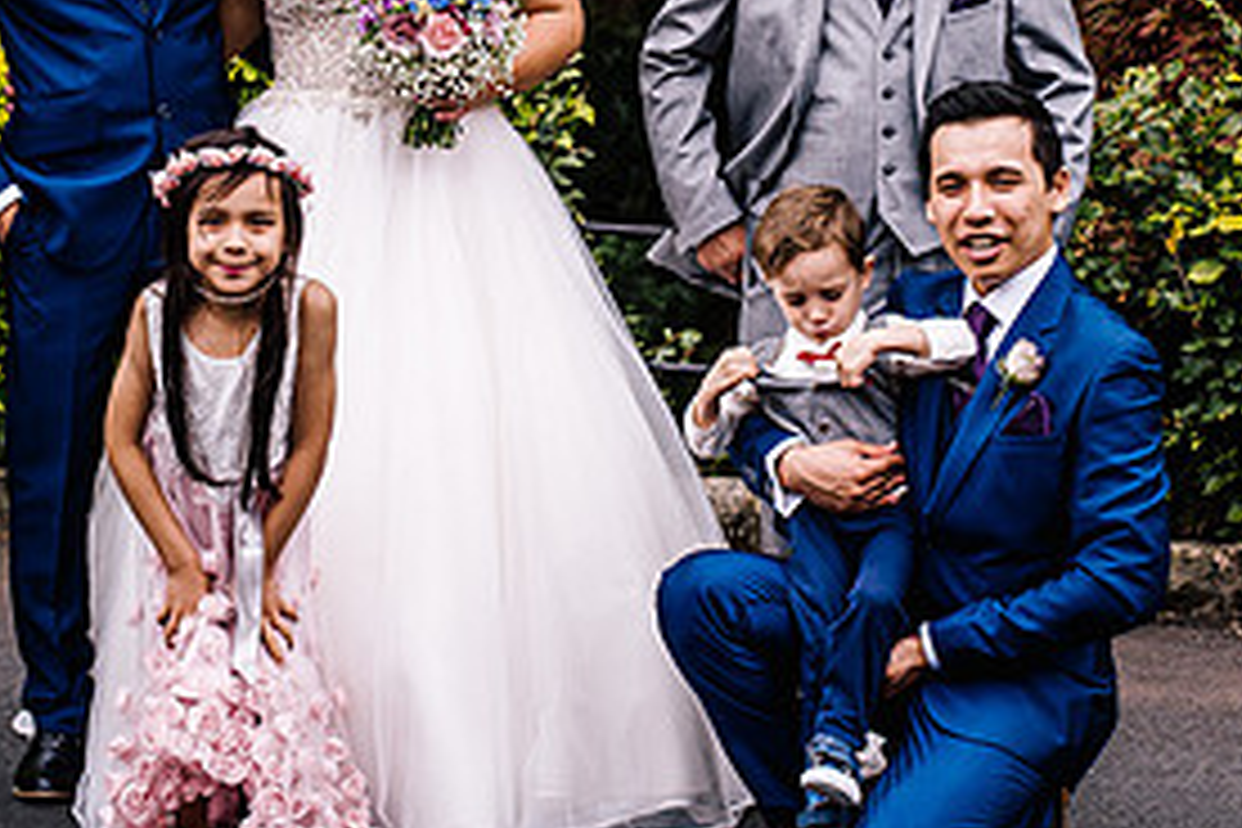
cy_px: 46
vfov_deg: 11.8
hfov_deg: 17.8
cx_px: 506
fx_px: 3967
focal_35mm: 115
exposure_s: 1/500
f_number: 4
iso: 250
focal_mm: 50
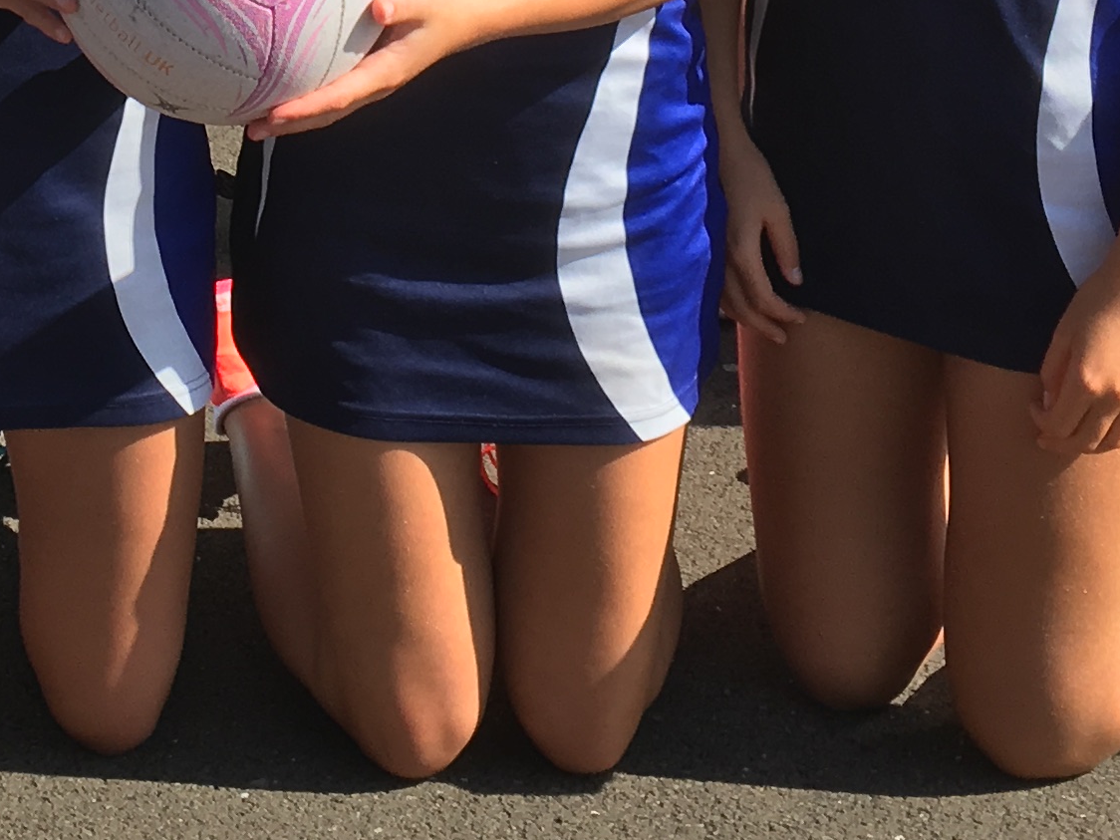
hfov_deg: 18.6
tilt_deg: -8.1
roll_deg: +0.1
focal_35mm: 104
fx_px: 3365
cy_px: -512
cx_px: 139
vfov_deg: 13.2
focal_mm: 4.15
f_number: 2.2
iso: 25
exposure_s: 1/1099
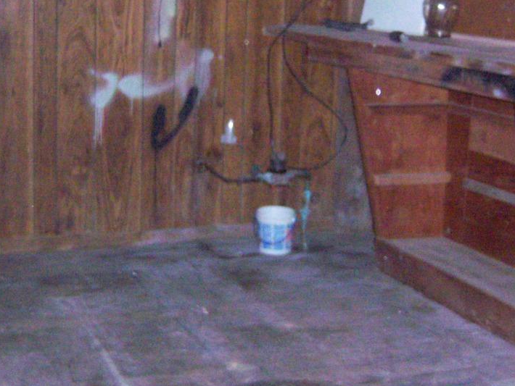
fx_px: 1086
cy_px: 159
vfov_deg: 20.2
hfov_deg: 26.7
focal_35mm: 73
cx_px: 284
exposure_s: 1/60
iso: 800
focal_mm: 7.5
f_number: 2.8
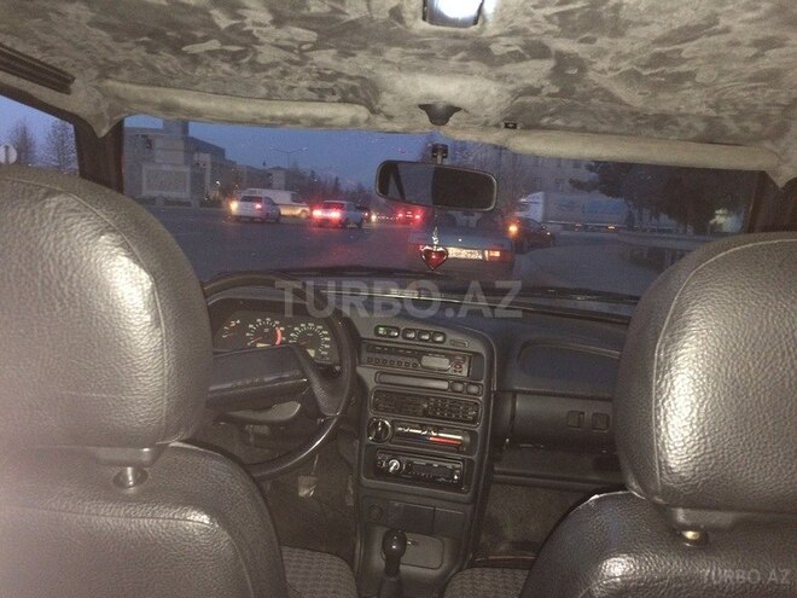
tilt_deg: -2.3
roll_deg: -2.4
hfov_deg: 61.7
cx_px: 398
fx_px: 668
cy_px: 299
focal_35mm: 29
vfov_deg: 48.2
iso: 320
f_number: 2.2
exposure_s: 1/17
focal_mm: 4.15
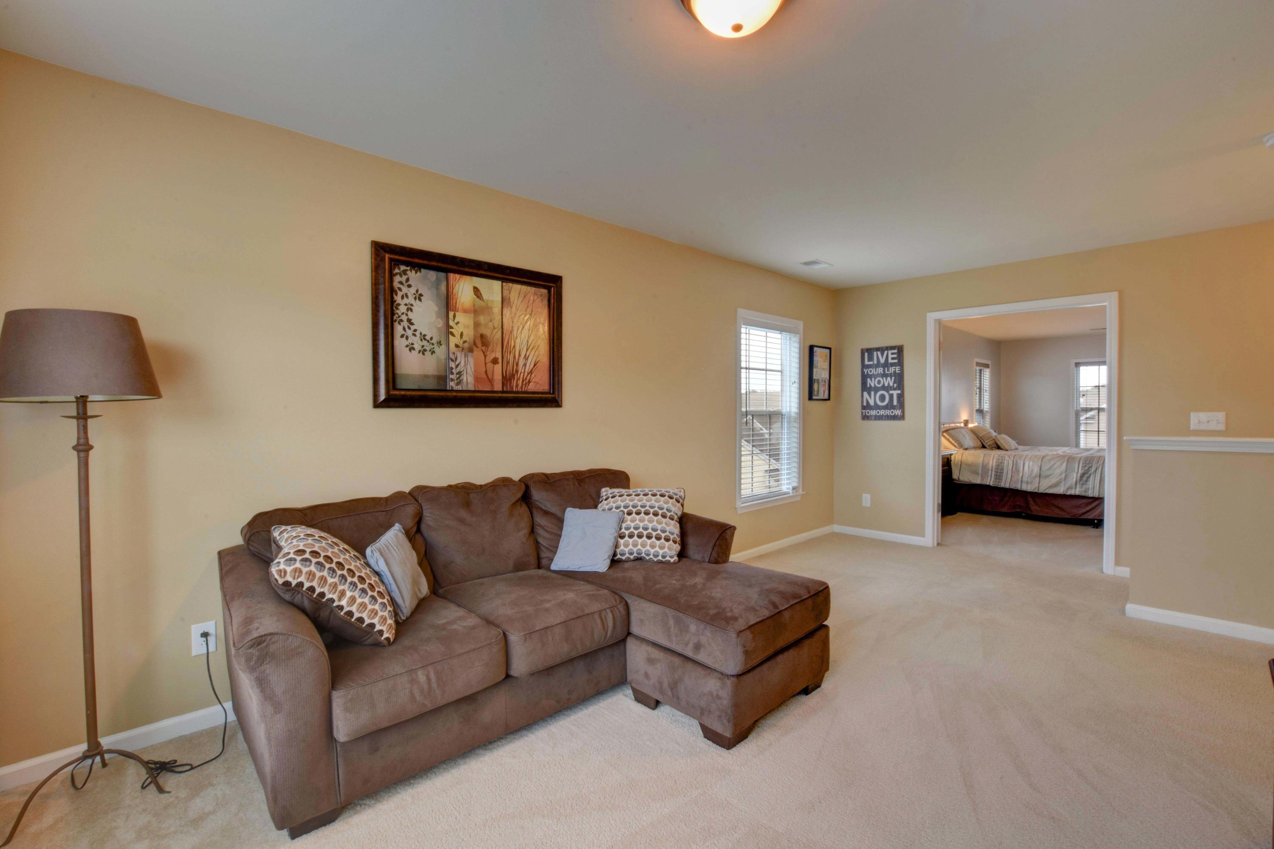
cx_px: 637
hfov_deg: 100.4
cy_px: 424
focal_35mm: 15
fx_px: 531
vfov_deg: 77.3
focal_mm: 10
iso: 400
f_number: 20
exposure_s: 3
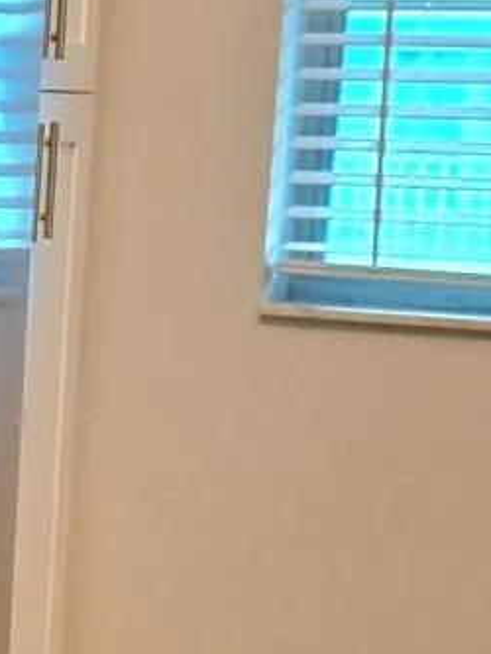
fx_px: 2722
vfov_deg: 13.7
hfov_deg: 8.6
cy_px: 330
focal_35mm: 144
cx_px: -956
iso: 125
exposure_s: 1/60.2
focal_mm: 5.23
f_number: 1.8
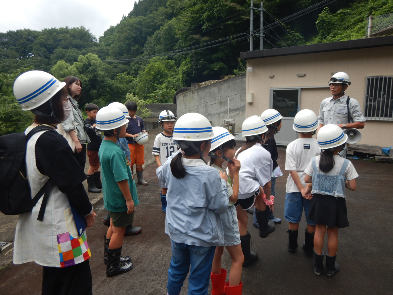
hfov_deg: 71.6
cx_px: 196
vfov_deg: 56.8
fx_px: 272
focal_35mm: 24
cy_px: 148
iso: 125
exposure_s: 1/800
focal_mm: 4.3
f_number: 2.8
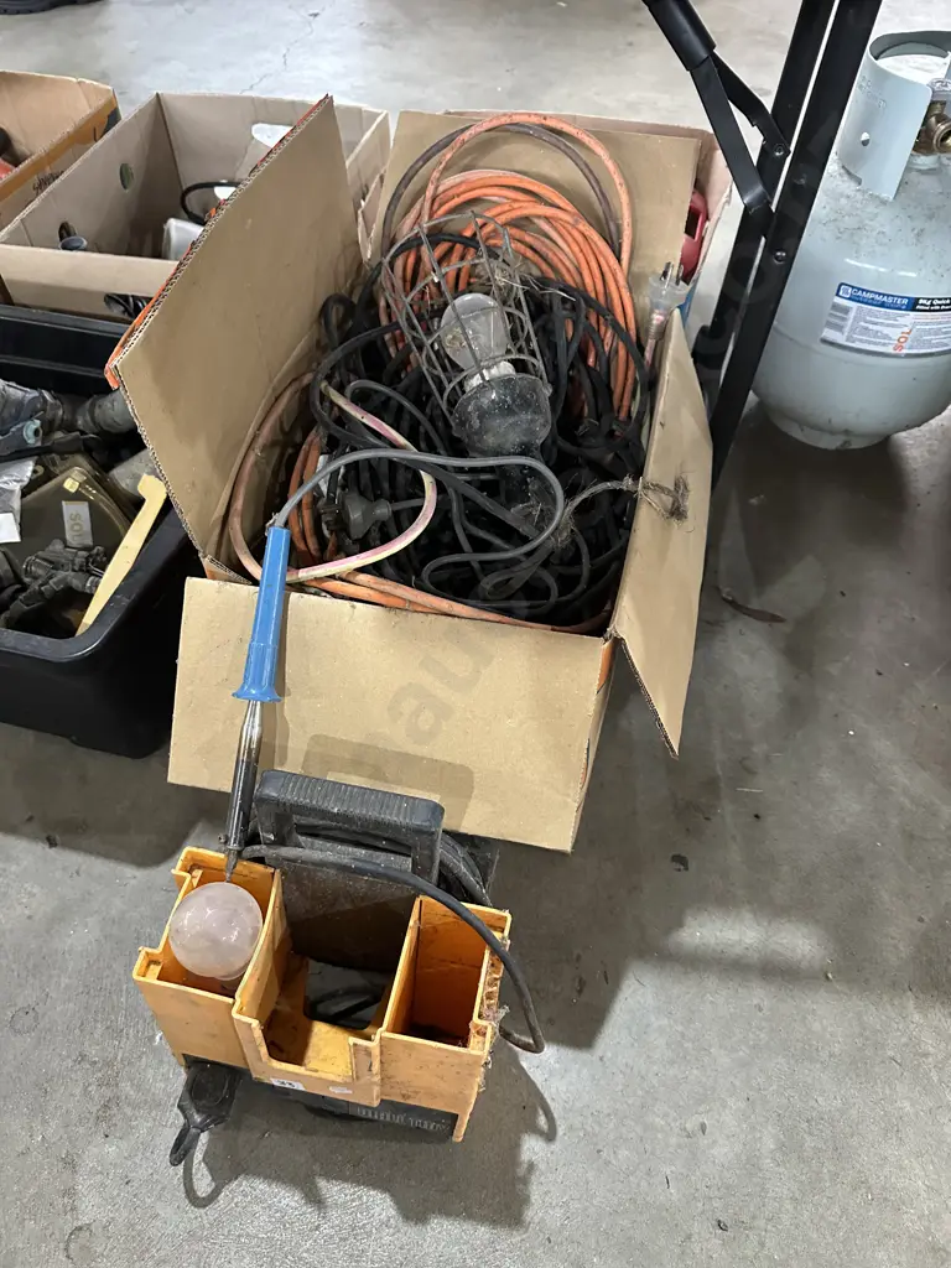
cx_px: 476
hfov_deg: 56.8
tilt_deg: -50.7
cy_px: 634
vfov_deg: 71.6
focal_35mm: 24
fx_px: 879
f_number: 1.78
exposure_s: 1/50
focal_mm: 6.86
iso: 640
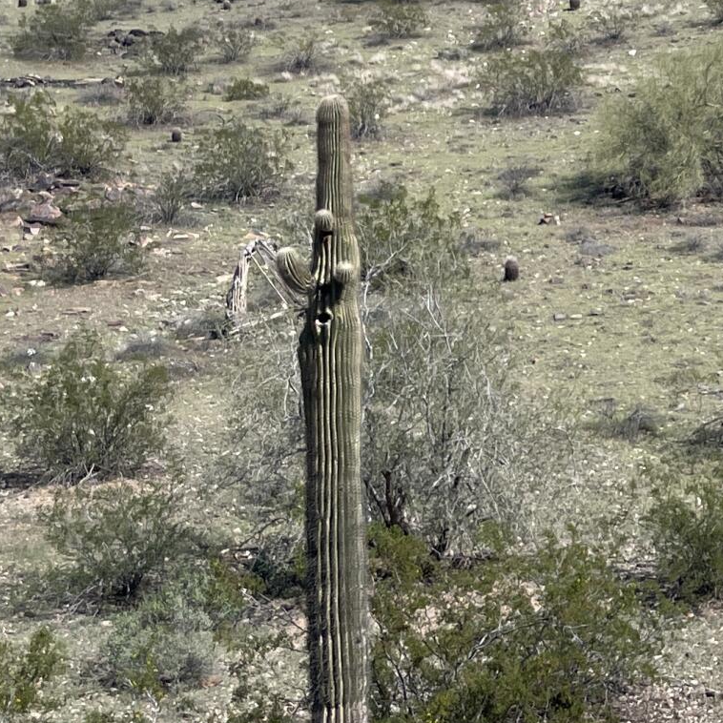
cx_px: 998
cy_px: 112
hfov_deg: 17.6
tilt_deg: +5.0
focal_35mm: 91
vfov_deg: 18.8
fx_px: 2150
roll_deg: +2.3
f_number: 1.6
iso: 32
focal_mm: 4.2
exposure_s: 1/3300
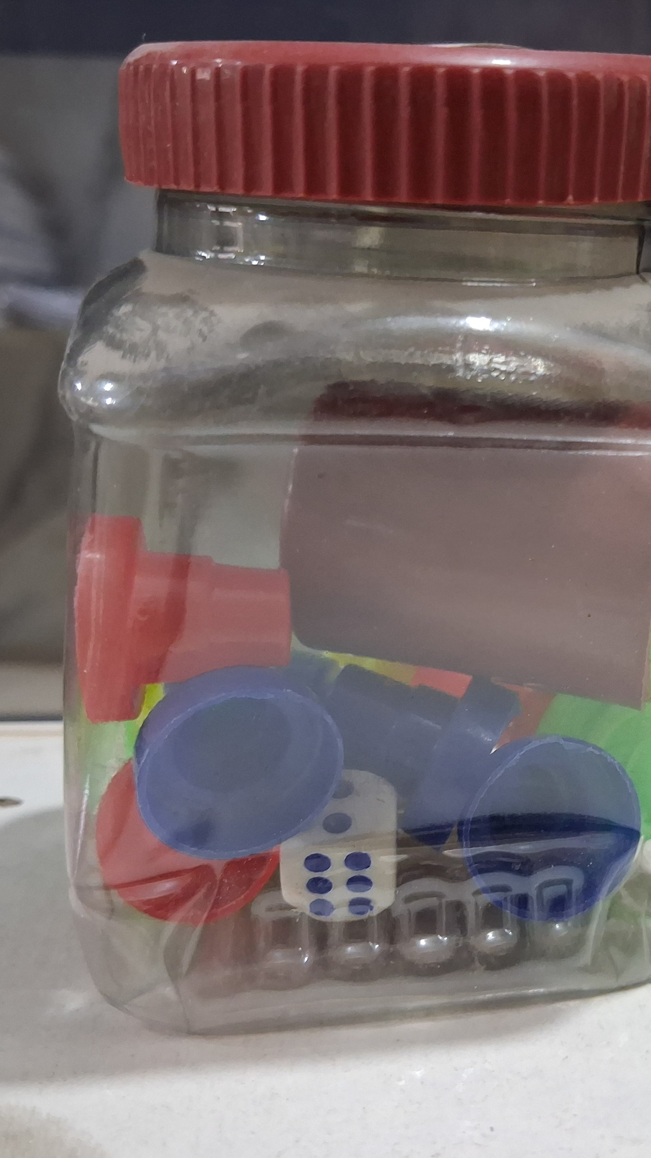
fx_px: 1227
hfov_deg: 29.1
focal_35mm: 40
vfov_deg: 50.5
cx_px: 512
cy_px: 586
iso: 400
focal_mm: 4
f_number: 1.8
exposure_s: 1/33.3
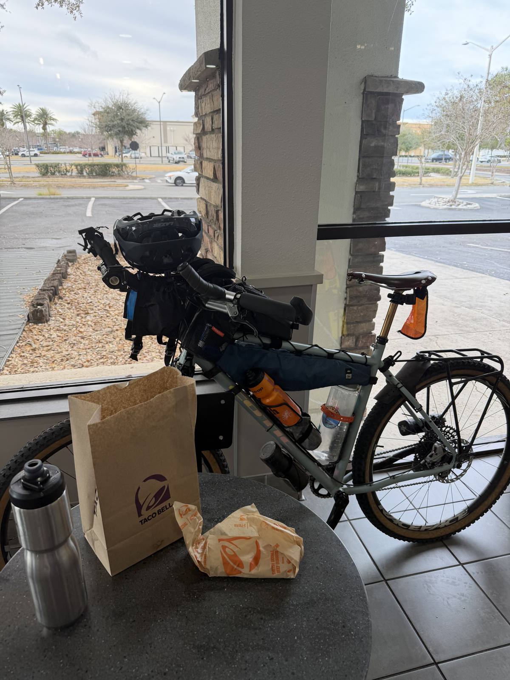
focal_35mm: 24
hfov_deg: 56.8
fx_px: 471
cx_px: 255
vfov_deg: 71.6
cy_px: 340
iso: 80
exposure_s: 1/138
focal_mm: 6.76
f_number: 1.78
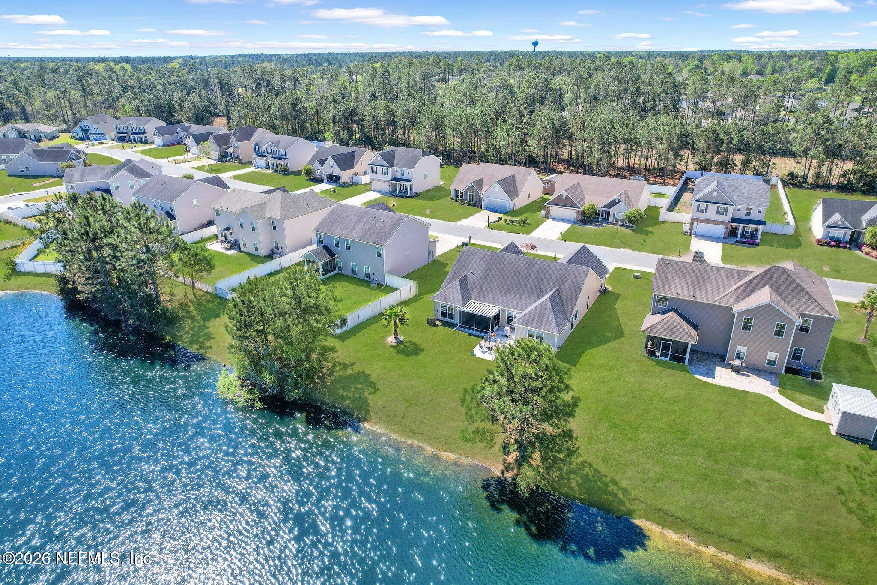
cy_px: 292
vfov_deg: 57.2
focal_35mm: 22
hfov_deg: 78.6
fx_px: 536
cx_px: 438
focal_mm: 8.38
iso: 110
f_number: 2.8
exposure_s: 1/1250
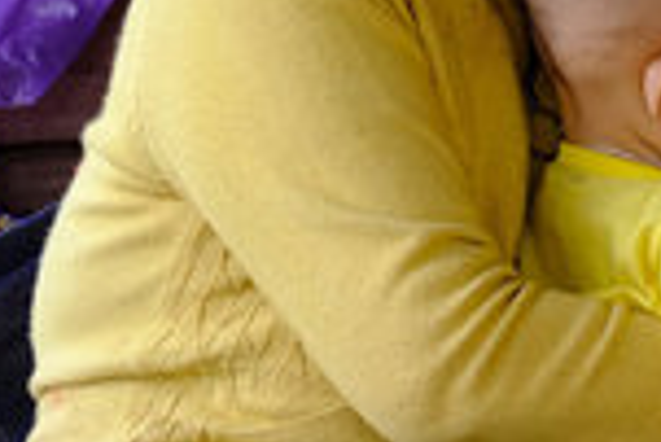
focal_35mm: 118
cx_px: 1086
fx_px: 2169
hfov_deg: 15.5
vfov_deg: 11.5
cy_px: 9
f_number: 4.2
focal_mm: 22.1
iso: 320
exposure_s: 1/105
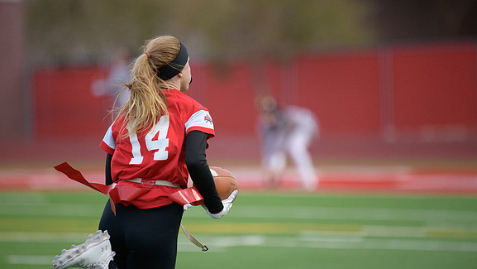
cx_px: 239
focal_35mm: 316
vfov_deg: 3.8
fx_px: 3998
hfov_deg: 6.8
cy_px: 128
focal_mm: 300
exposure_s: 1/3200
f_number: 2.8
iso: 4000
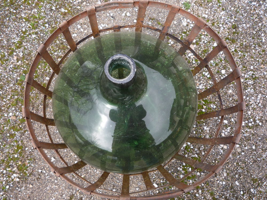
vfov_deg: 46.8
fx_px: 231
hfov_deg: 60.0
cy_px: 100
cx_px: 134
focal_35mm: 30
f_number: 4
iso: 100
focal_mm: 5.2
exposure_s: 1/100
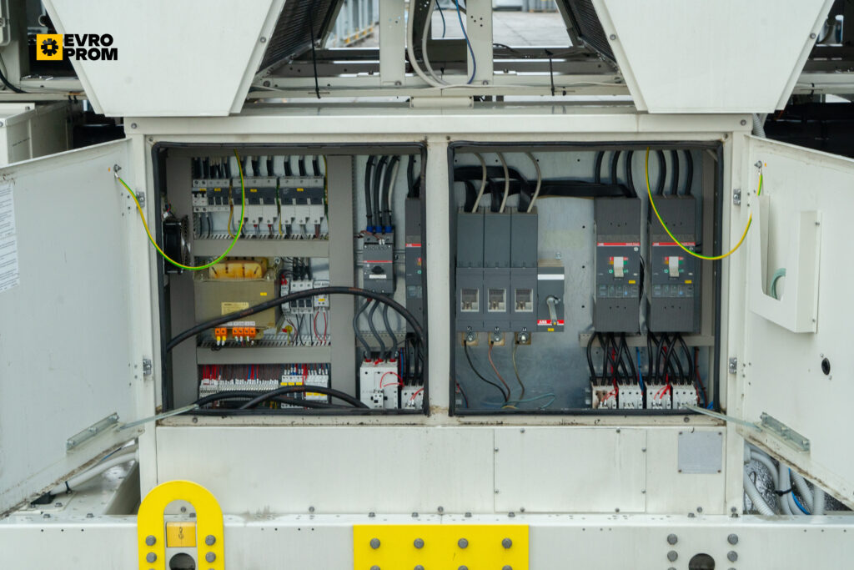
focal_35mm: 69
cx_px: 427
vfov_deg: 19.7
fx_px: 1637
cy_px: 285
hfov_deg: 29.2
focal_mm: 69
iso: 1000
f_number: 9
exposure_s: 1/50
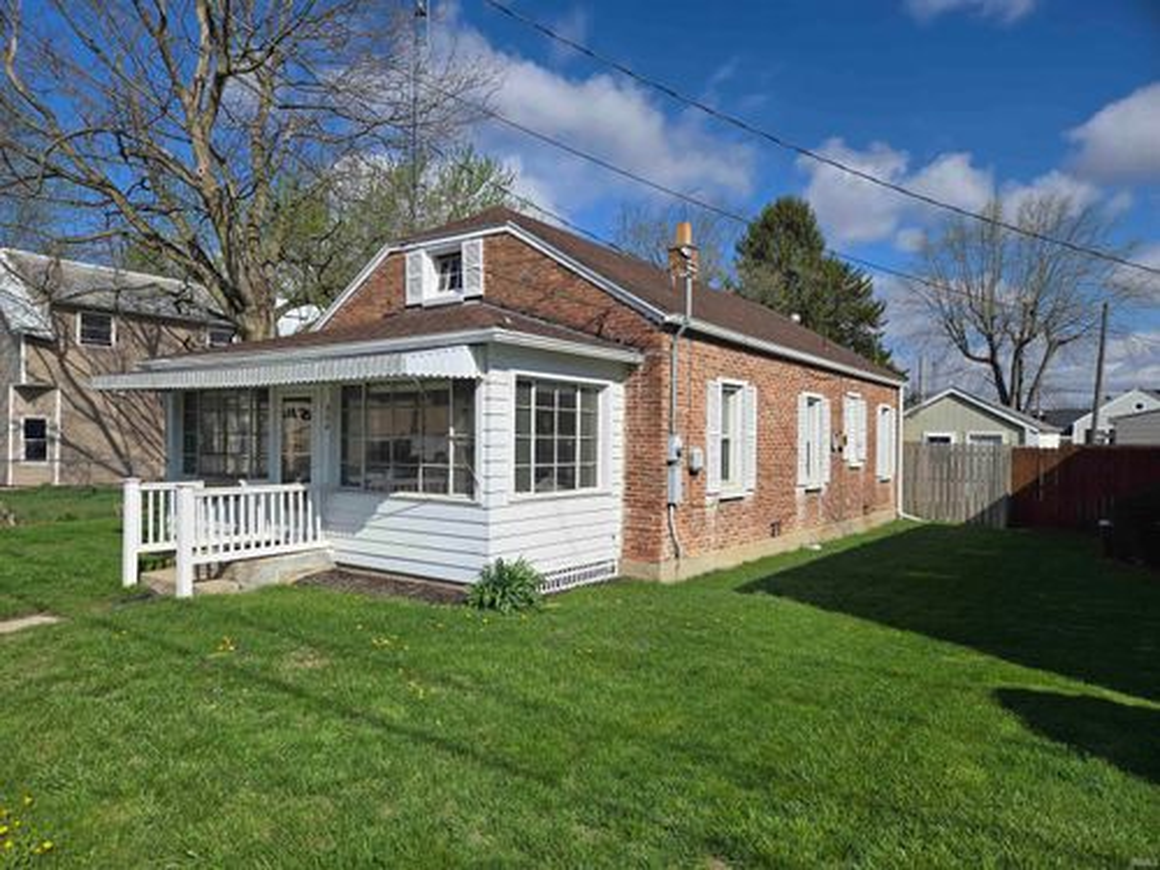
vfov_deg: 58.9
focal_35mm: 23
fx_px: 771
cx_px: 580
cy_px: 435
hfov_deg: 73.9
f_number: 1.8
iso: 25
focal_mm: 5.4
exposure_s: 1/2828
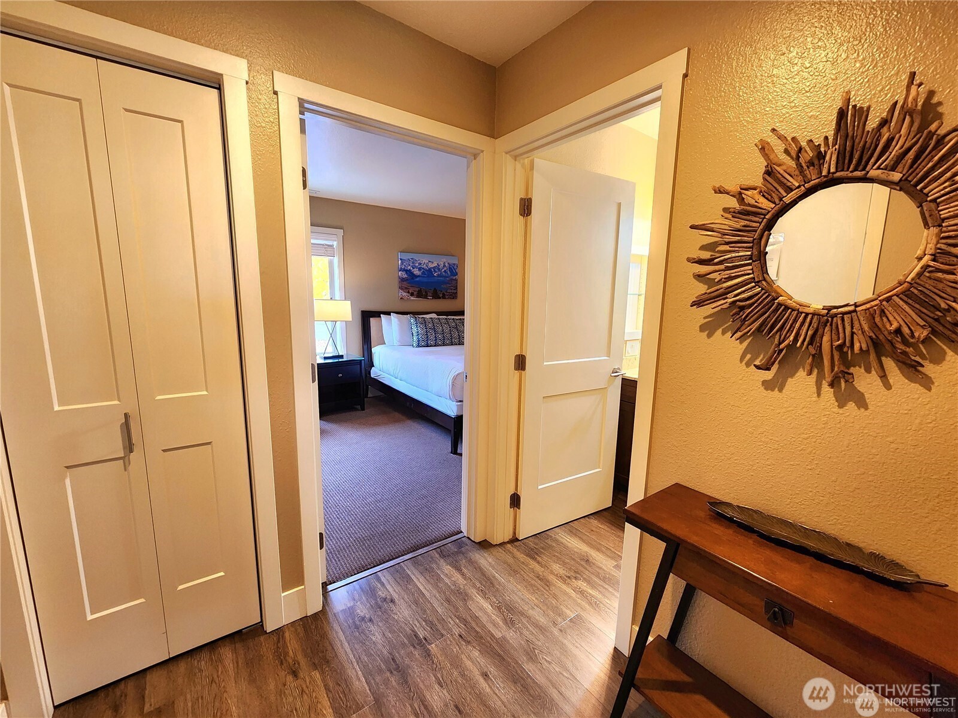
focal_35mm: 13
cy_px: 359
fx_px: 360
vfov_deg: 89.9
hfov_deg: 106.2
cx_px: 479
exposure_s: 1/60.2
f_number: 2.2
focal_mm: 2.2
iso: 320
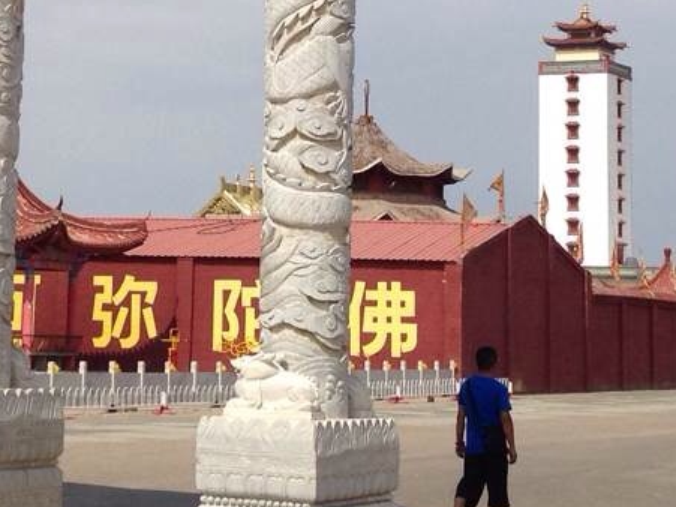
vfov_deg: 12.5
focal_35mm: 117
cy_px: -18
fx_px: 2284
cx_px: 130
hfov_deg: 16.7
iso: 50
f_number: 2.4
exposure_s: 1/3195
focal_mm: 4.12
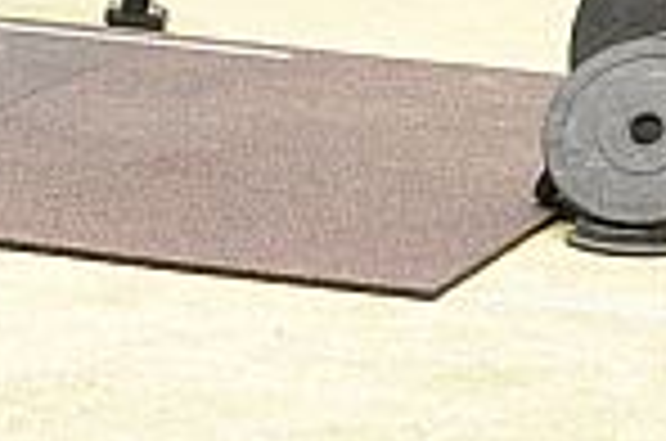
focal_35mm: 284
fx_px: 5237
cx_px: -432
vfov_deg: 4.7
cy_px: -511
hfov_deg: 7.1
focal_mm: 35
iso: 400
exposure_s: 1/160
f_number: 6.3
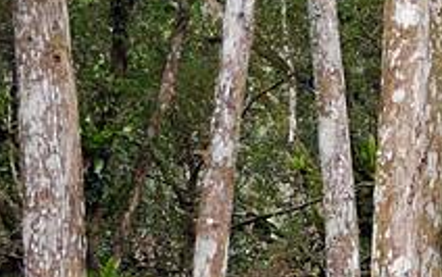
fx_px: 1688
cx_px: 1003
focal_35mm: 140
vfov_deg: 9.1
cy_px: 451
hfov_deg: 12.3
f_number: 2.5
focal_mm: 14
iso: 200
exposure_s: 1/100
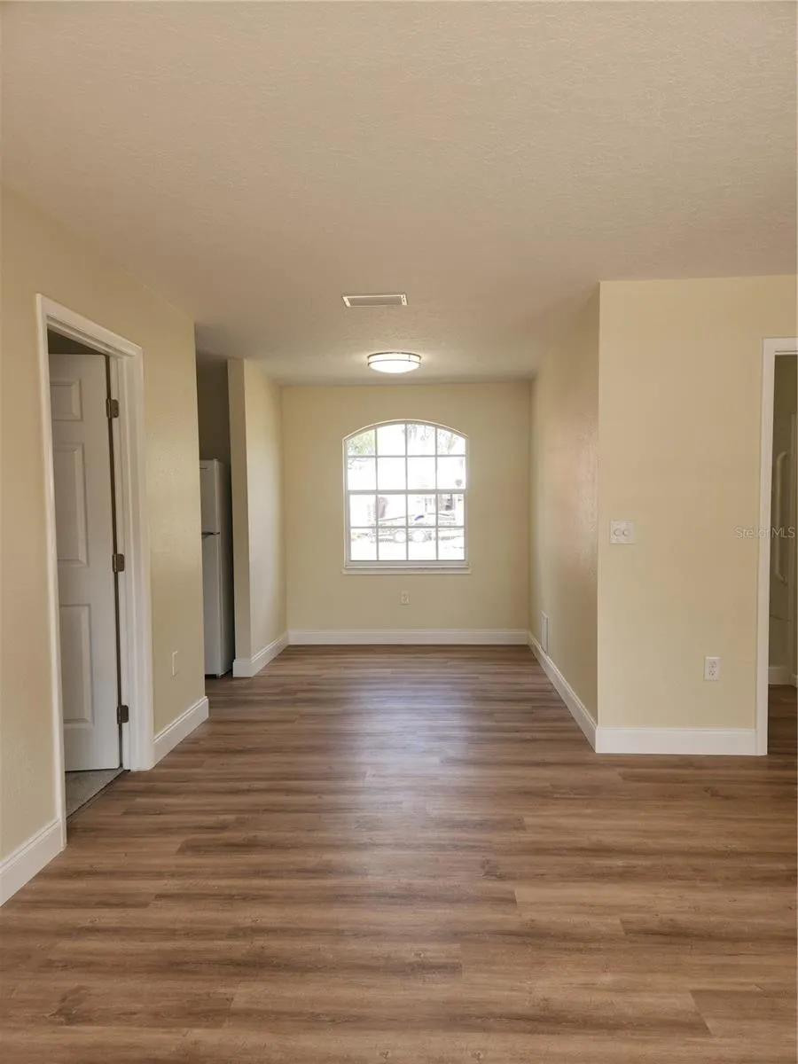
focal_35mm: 23
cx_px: 399
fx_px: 707
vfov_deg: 73.9
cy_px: 532
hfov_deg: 58.9
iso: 20
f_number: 1.8
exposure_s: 1/120
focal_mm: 5.4
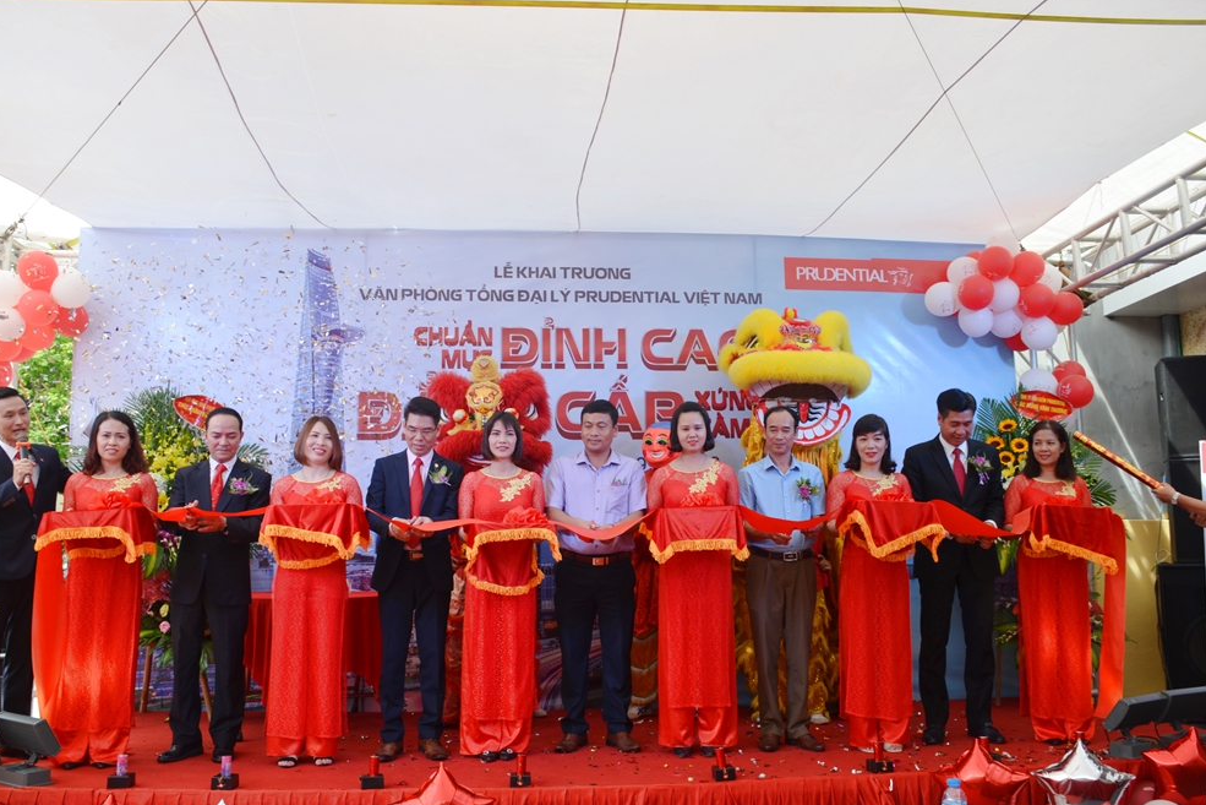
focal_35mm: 28
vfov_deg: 46.4
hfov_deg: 65.4
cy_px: 407
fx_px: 938
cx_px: 582
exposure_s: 1/160
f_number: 6.3
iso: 200
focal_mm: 18
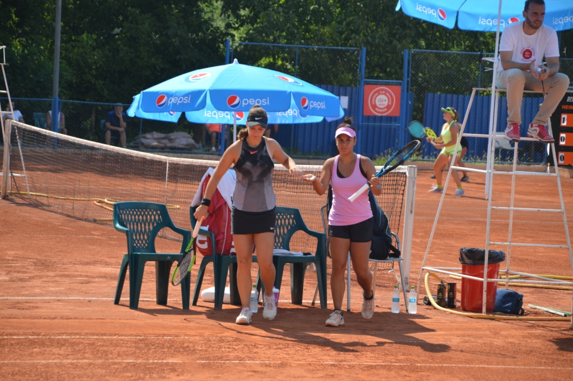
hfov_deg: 13.7
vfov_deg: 9.1
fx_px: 2386
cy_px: 190
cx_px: 286
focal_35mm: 150
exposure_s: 1/125
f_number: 5.6
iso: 140
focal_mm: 100
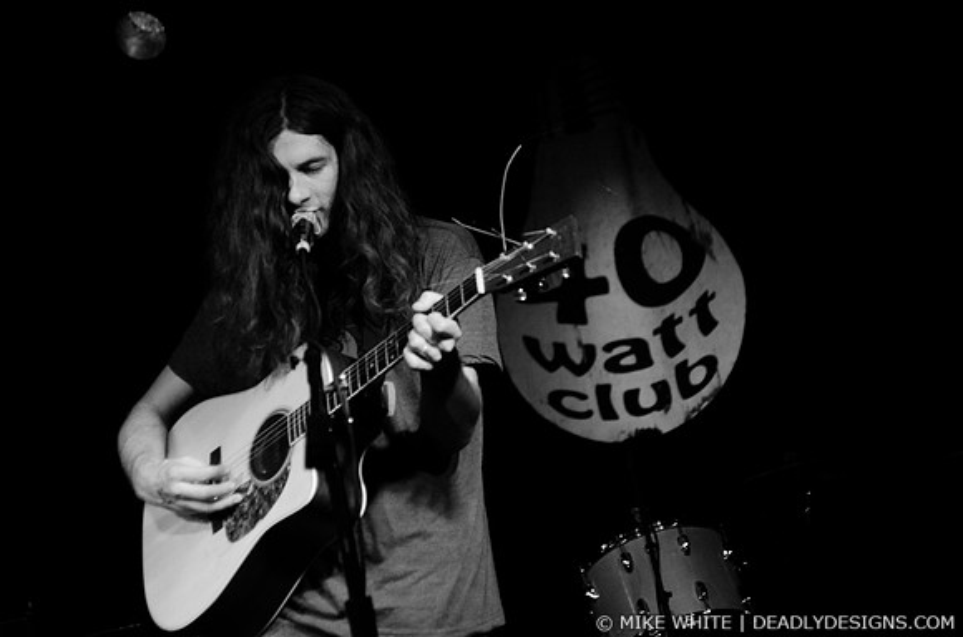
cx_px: 482
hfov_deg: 19.5
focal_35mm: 105
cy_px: 318
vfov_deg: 13.0
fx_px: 2803
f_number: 2.8
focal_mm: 70
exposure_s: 1/60
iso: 1600
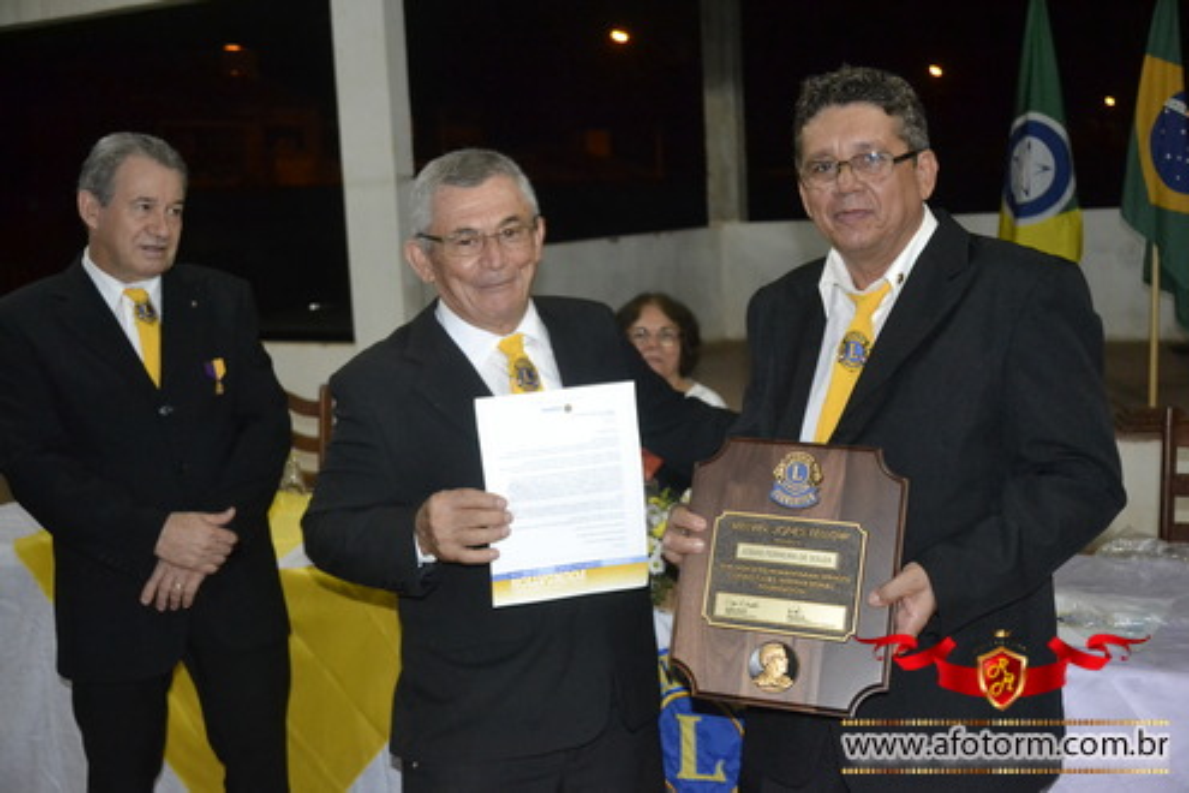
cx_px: 594
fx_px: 1536
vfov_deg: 28.9
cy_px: 396
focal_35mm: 46
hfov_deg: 42.3
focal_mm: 31
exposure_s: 1/60
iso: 3200
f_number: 4
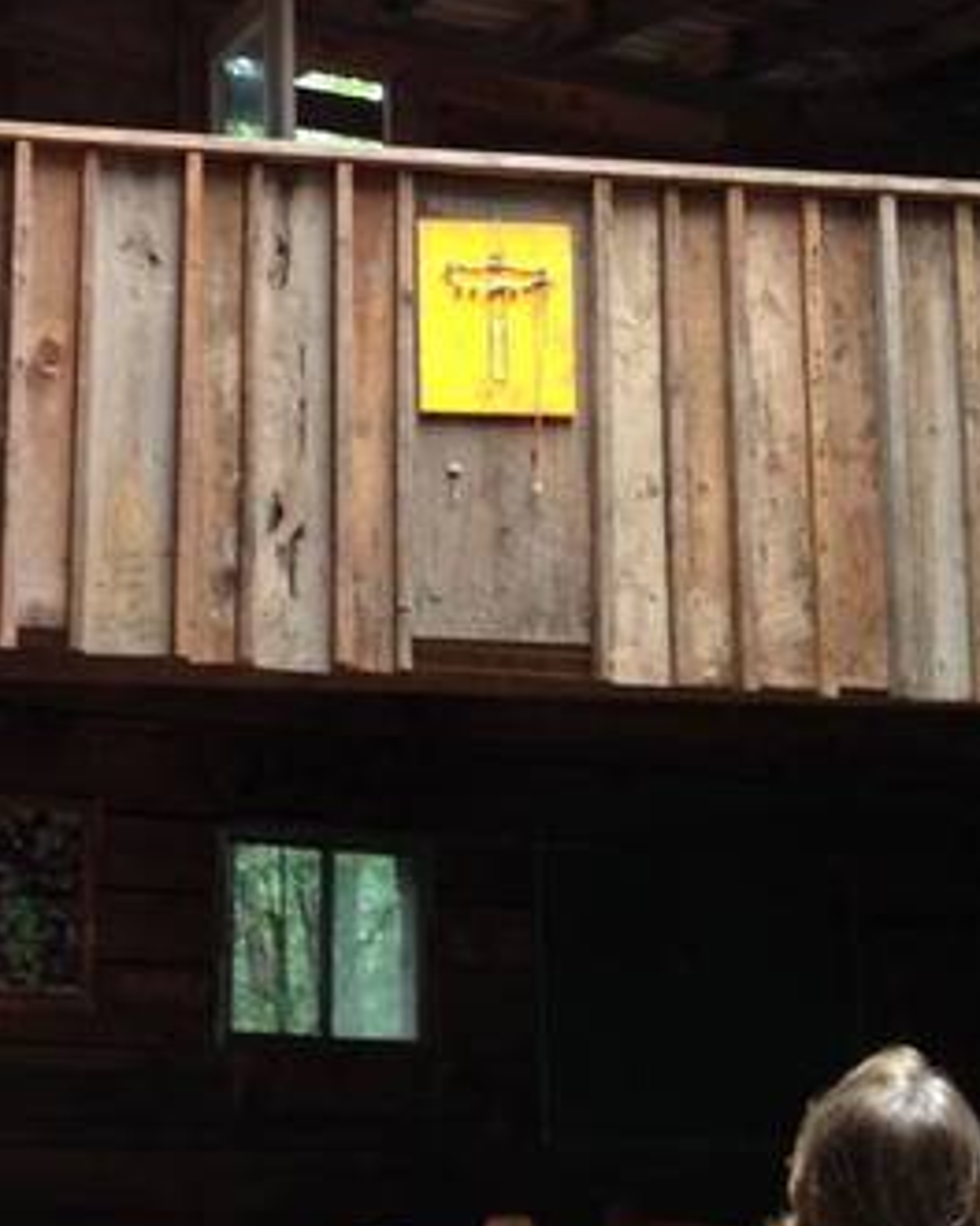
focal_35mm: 84
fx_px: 3045
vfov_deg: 22.5
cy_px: 279
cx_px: -122
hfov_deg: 17.6
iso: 80
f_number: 2.4
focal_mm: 4.28
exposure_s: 1/20
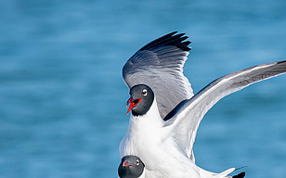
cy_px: 136
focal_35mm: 2050
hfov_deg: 1.0
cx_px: 392
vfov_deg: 0.6
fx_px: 15967
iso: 500
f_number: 5.6
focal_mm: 300
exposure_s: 1/2000
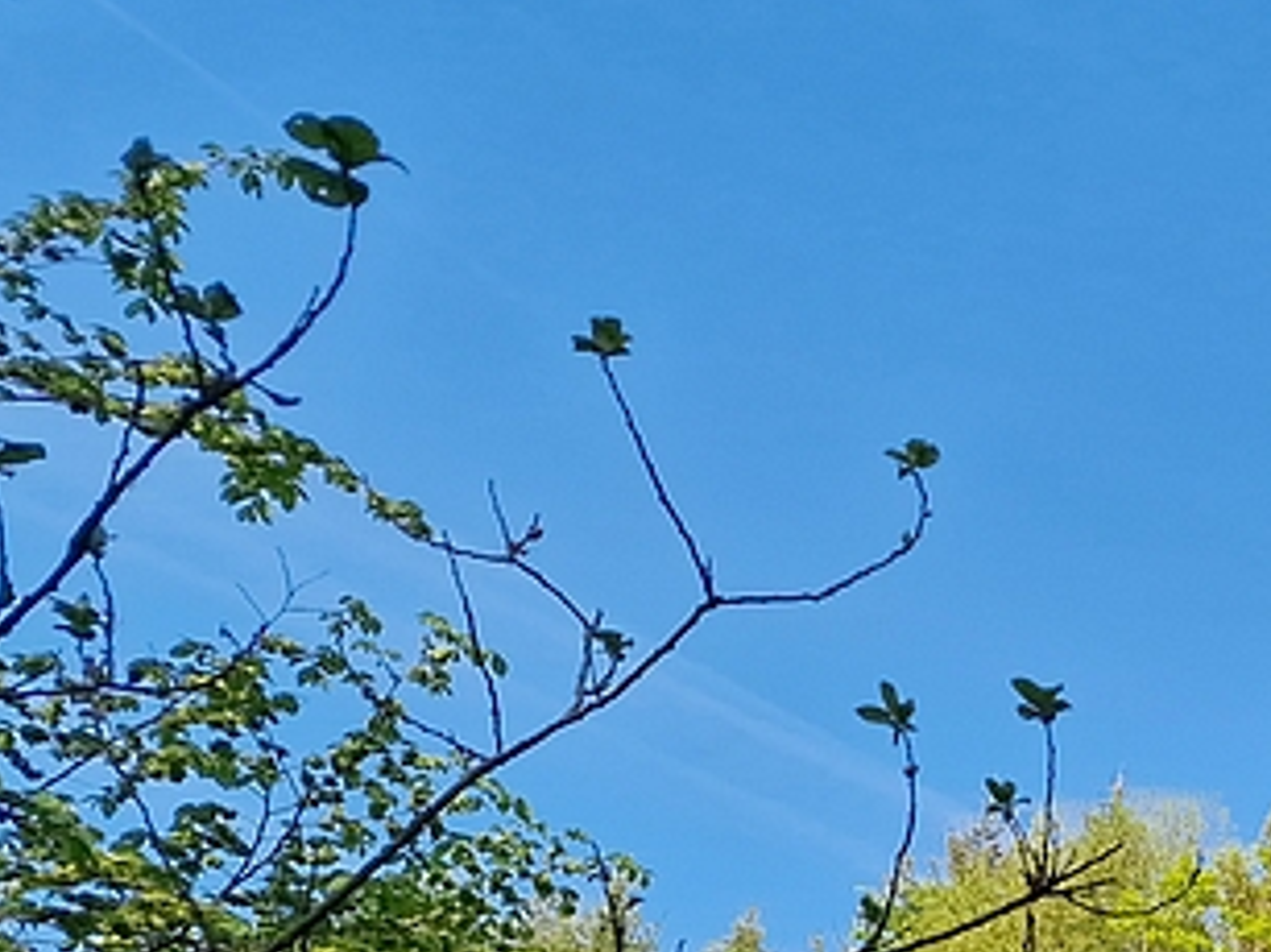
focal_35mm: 75
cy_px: 1498
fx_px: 2753
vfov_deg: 17.3
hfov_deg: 21.1
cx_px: 2008
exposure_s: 1/518
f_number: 1.8
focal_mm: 6.4
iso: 50
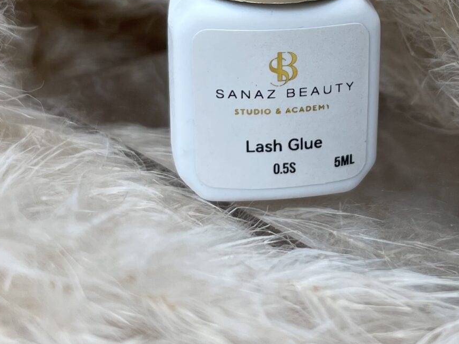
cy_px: 26
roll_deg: +0.8
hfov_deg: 25.2
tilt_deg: -16.4
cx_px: 317
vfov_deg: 18.8
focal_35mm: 77
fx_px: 1021
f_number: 1.6
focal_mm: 4.2
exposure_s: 1/651
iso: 50
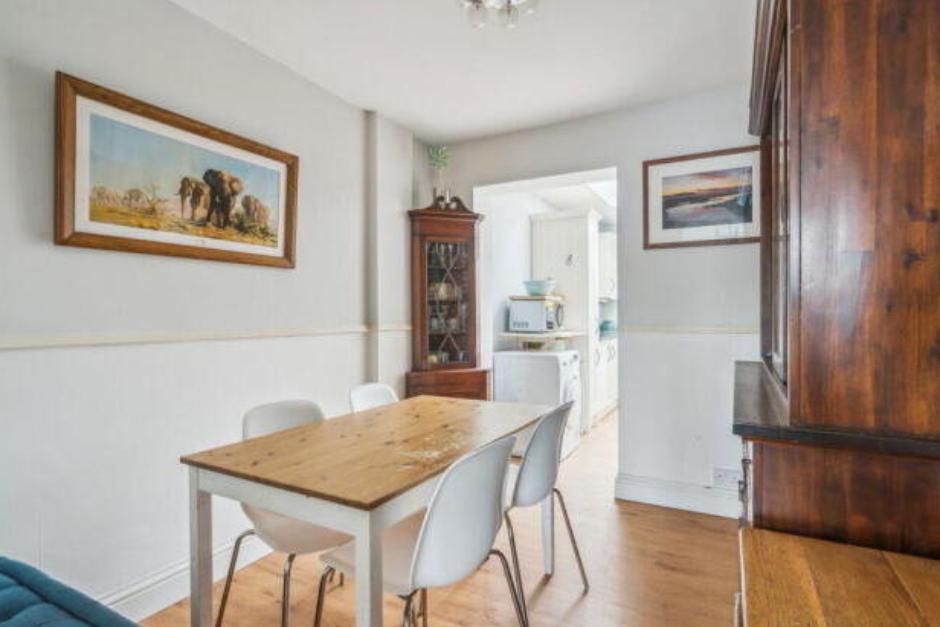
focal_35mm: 17
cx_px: 494
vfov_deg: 70.4
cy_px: 332
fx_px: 444
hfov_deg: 93.2
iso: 640
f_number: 11
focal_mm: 16
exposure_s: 1/2.5
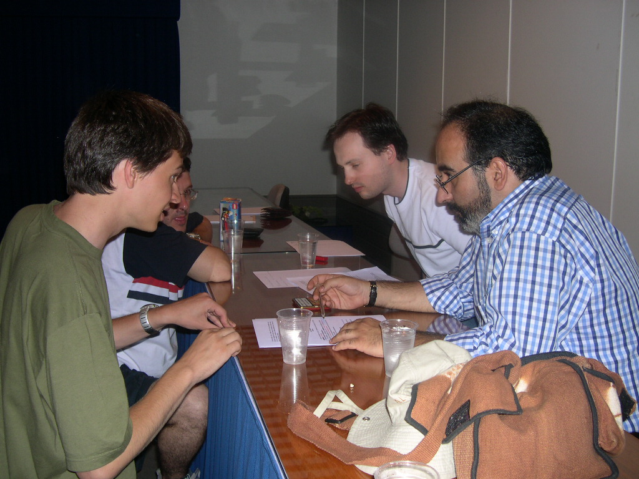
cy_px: 240
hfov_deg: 49.0
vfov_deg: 37.7
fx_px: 701
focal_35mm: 38
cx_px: 320
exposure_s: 1/60
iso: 100
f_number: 2.8
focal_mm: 8
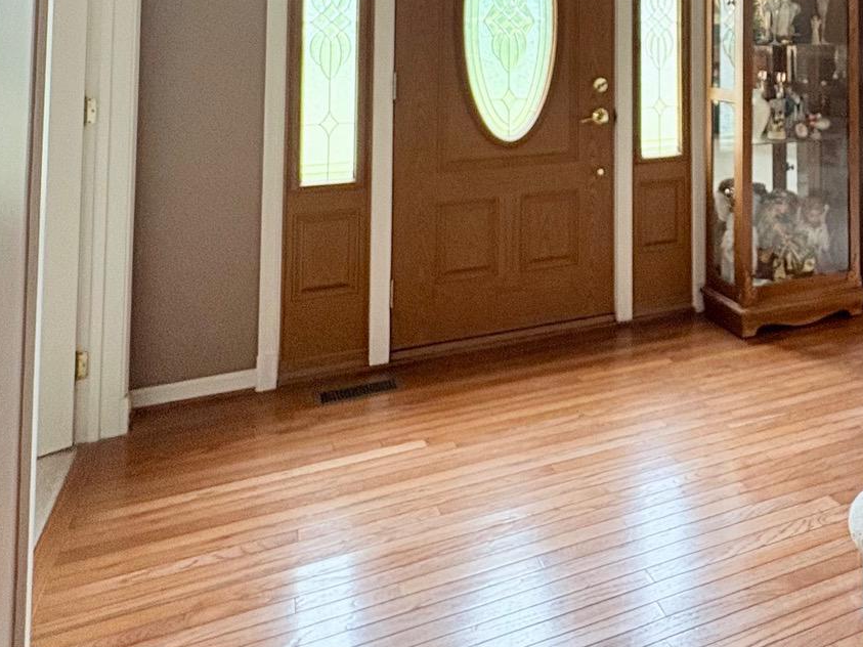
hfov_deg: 50.3
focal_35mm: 34
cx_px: 707
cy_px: -16
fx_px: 848
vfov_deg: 36.9
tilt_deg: +2.7
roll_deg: +0.6
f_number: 2.2
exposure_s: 1/120
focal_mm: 2.22
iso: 250
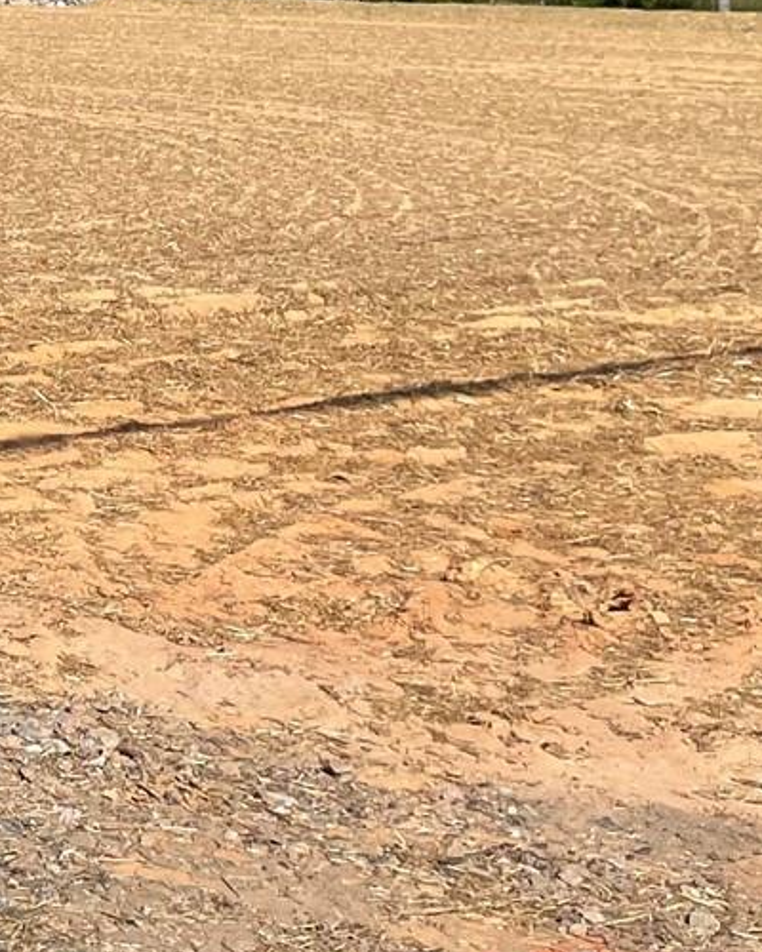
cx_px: -951
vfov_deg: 18.0
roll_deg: -0.8
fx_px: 2932
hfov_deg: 12.3
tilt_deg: -2.0
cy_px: -25
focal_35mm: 104
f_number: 1.6
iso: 32
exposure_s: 1/5814
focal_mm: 4.2
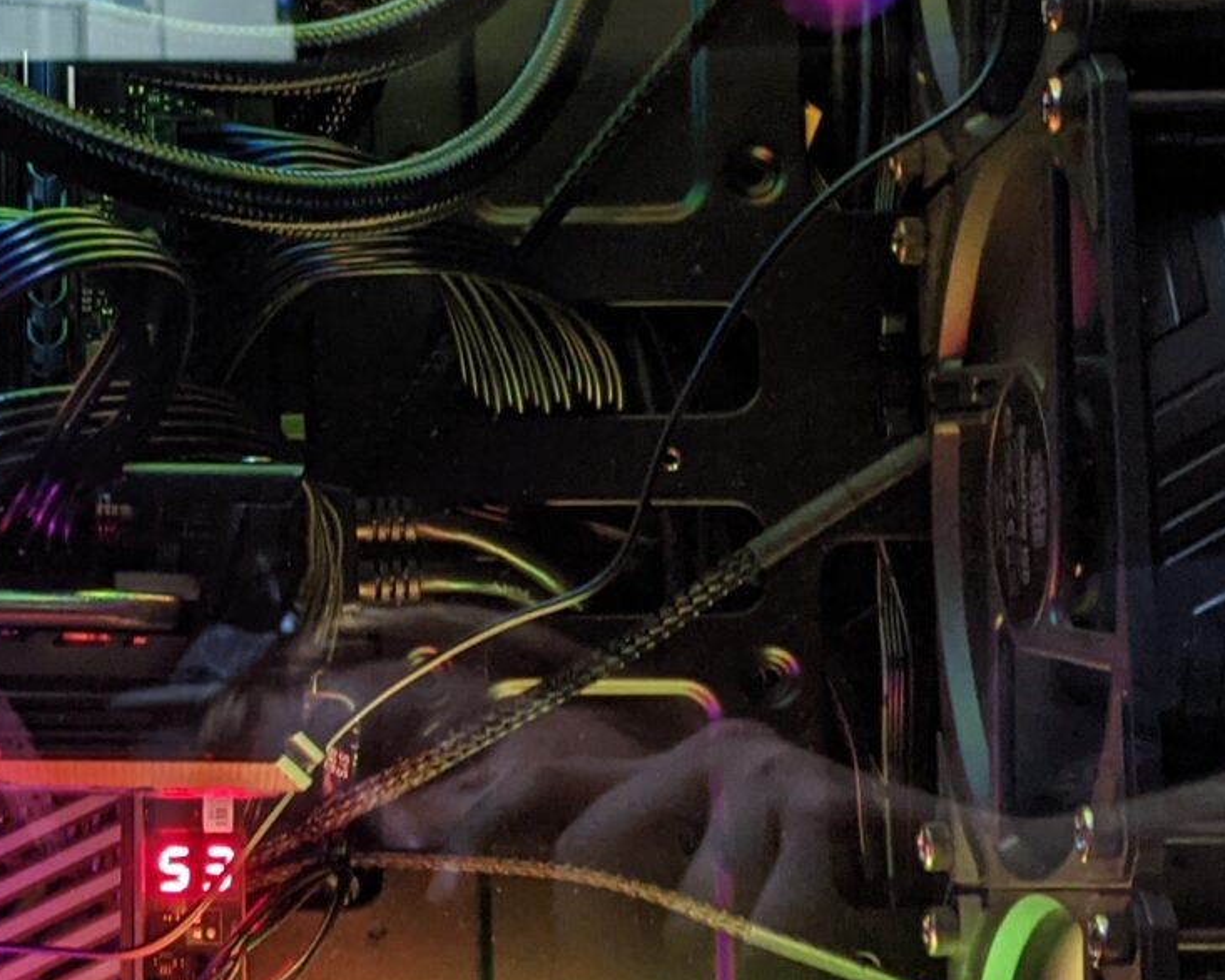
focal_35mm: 92
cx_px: 135
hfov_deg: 20.4
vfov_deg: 16.7
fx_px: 3337
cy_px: 382
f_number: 1.8
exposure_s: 1/24
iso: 109
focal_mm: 4.44
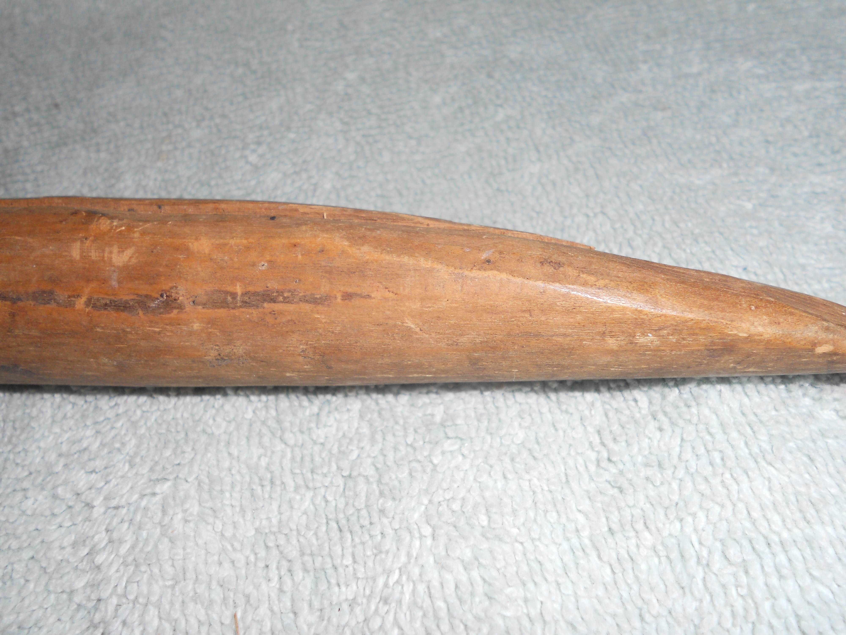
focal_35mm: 32
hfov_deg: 56.8
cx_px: 423
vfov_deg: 44.2
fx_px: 782
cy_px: 318
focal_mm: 5.8
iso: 80
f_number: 8.8
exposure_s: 1/25
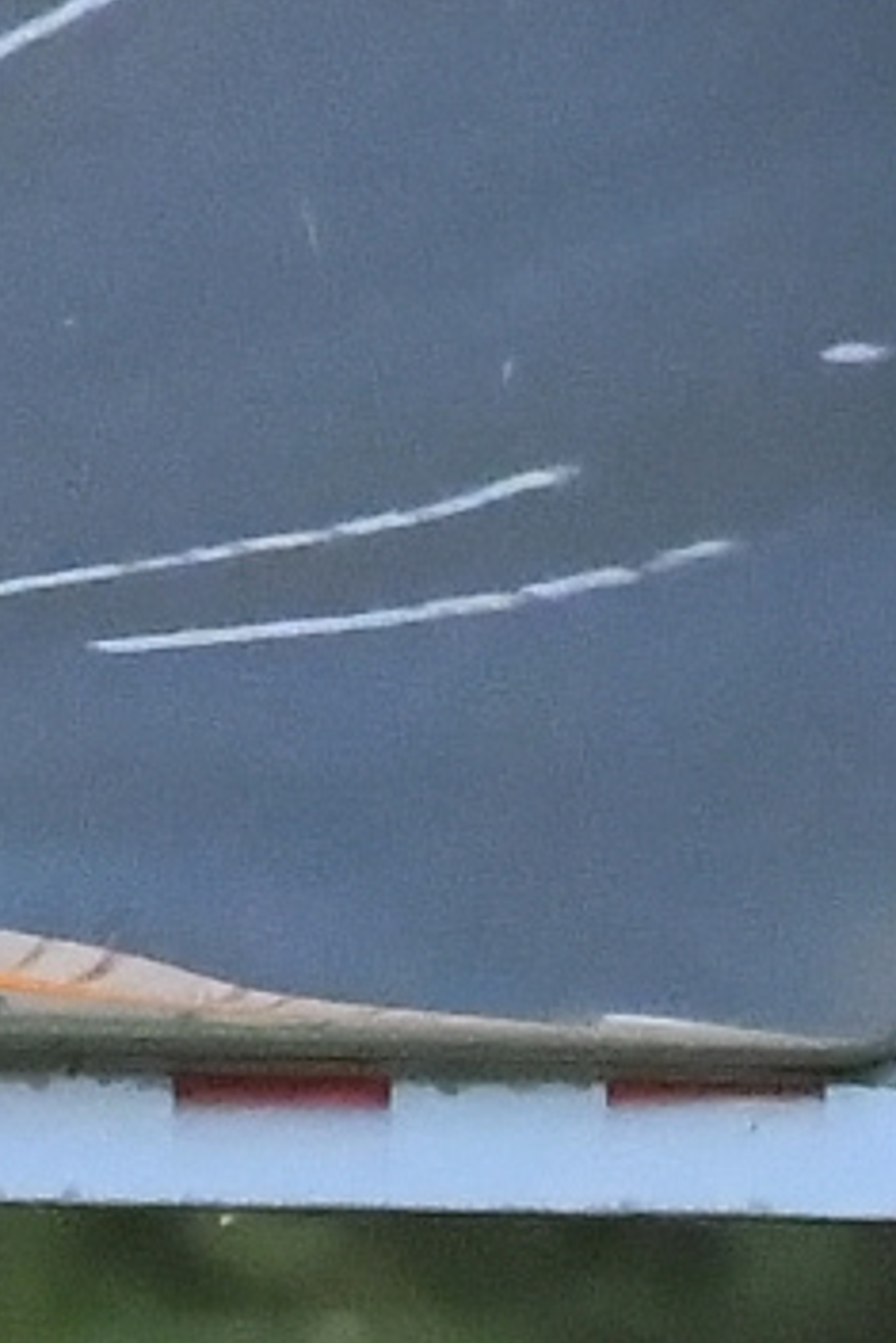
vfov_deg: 1.2
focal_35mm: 1704
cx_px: -11
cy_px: 2324
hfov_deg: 0.8
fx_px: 63549
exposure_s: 1/3200
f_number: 7.1
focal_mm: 200
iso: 12800
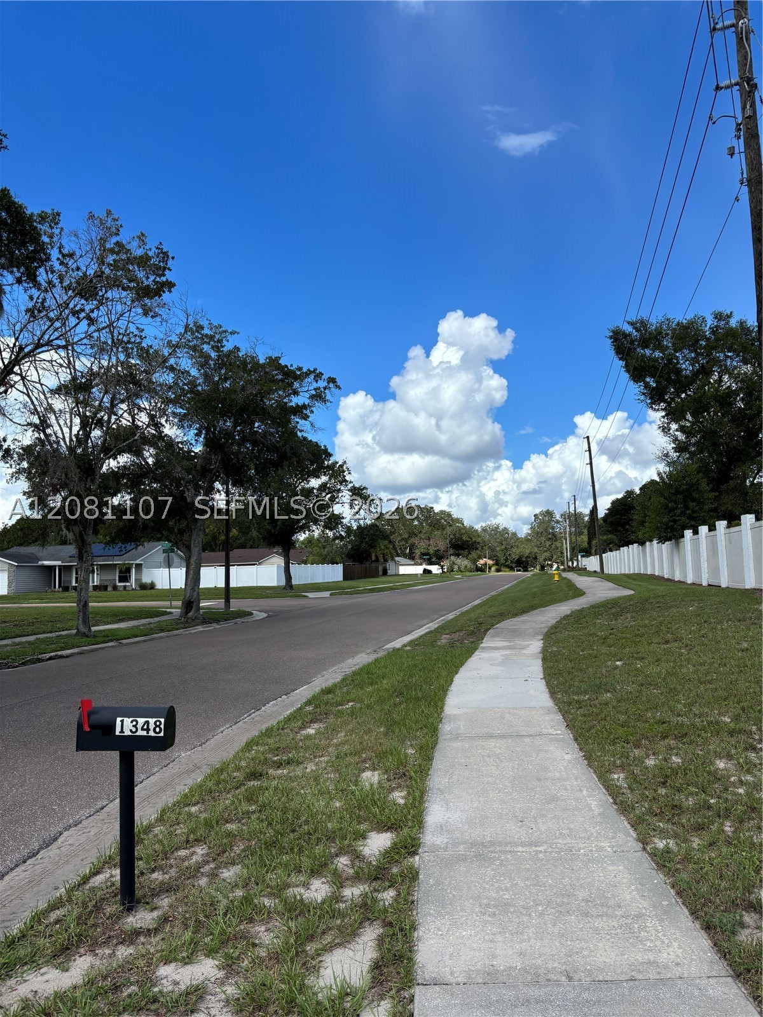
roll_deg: +0.8
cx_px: 382
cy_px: 508
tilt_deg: +5.0
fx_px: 764
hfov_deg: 53.1
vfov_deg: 67.3
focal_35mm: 26
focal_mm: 5.96
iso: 50
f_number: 1.6
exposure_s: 1/3413
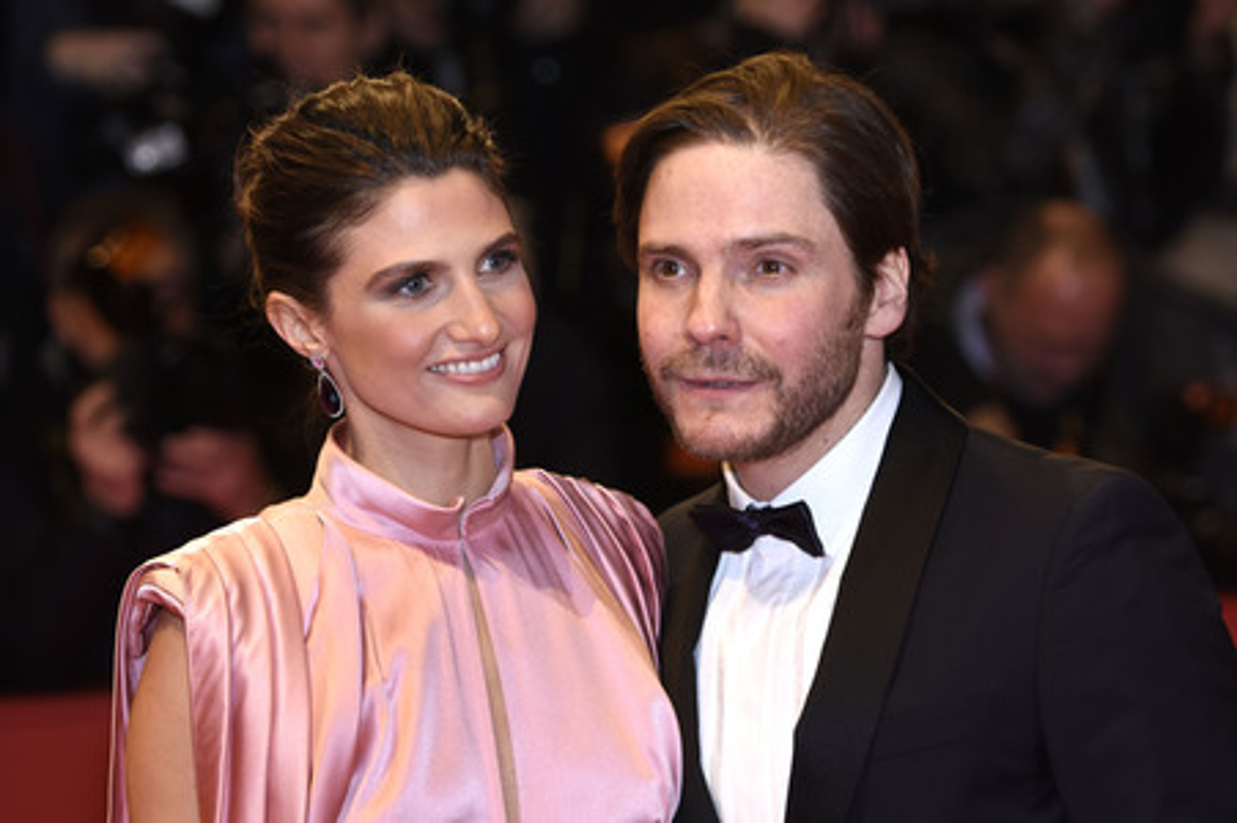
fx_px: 5408
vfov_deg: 8.7
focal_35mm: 158
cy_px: 412
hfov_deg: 13.0
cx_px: 618
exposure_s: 1/400
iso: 640
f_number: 3.2
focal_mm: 105
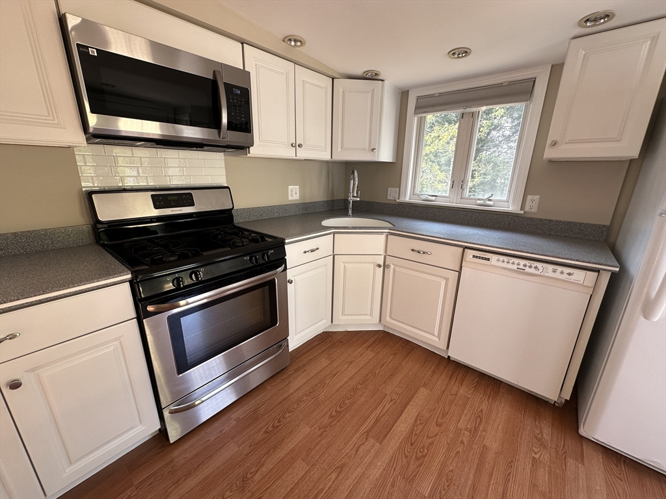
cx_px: 333
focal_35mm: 14
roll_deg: -0.7
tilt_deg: -15.9
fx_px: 269
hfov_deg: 102.1
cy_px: 250
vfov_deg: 85.7
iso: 100
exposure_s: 1/99
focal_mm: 2.22
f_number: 2.2
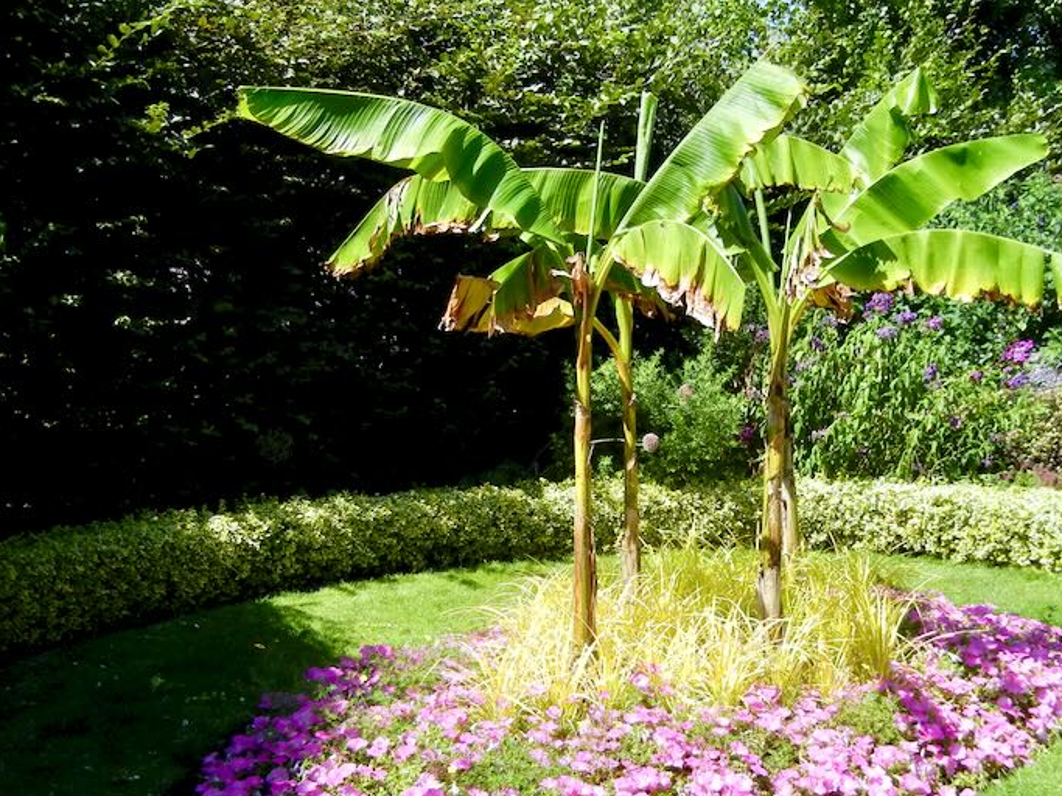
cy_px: 555
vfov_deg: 31.8
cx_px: 670
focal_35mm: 45
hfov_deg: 41.7
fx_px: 1380
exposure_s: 1/833
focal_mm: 5.4
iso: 160
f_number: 3.5
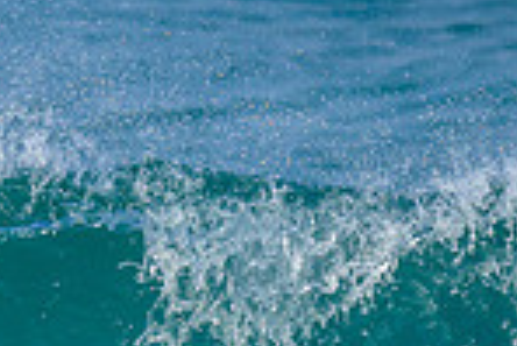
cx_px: -411
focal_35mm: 4314
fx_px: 62013
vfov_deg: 0.3
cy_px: 407
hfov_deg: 0.5
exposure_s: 1/2000
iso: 450
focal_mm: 800
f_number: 6.3
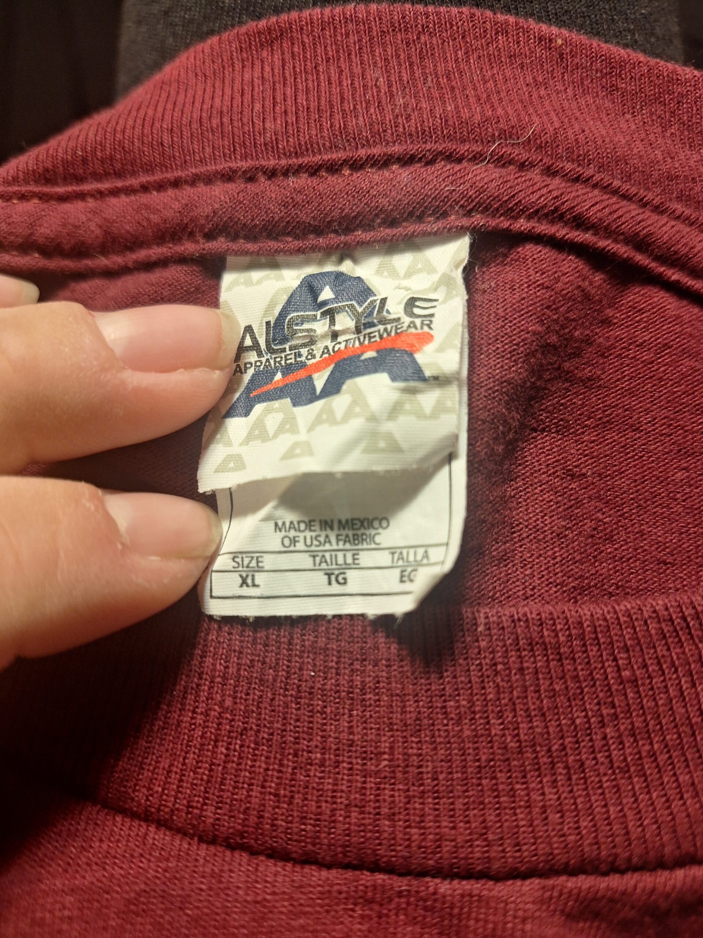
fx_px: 623
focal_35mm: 23
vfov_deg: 73.9
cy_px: 469
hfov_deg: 58.9
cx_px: 352
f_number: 1.8
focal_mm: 5.54
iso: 160
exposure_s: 1/50
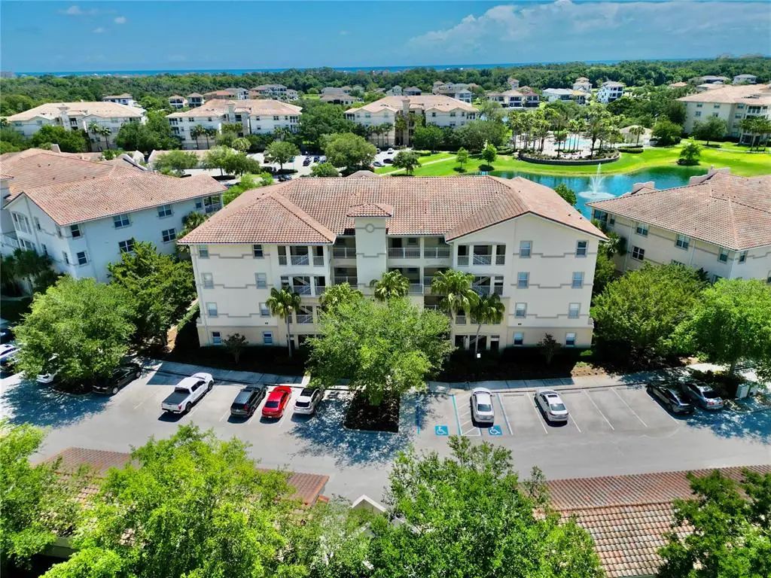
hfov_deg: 71.6
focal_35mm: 24
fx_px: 535
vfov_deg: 56.8
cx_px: 386
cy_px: 289
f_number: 1.7
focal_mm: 6.72
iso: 110
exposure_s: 1/5000
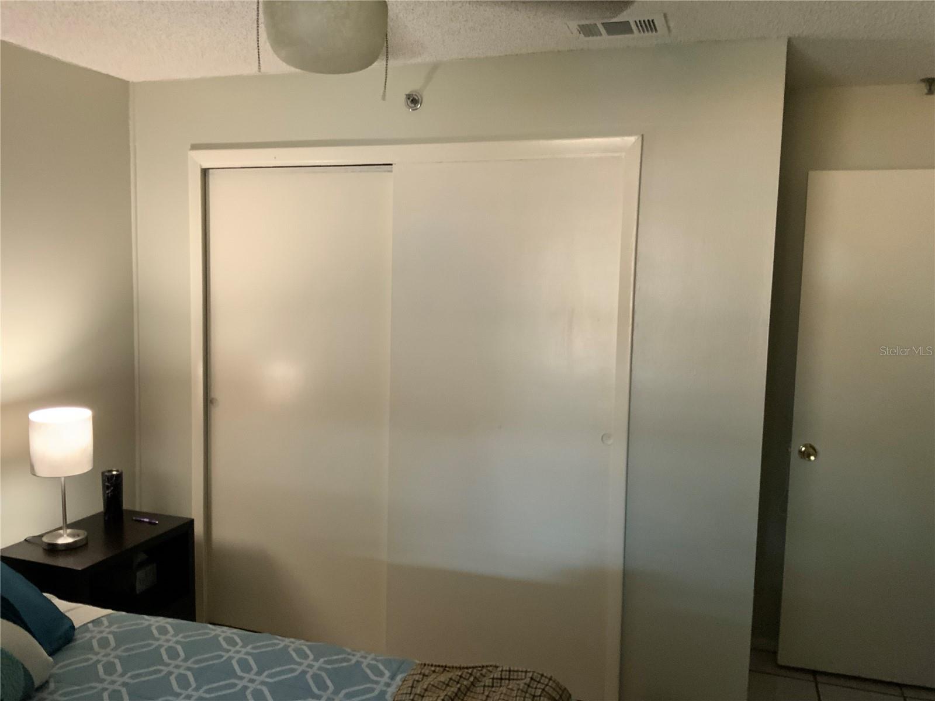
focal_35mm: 29
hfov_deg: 61.7
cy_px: 350
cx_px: 468
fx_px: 783
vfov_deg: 48.2
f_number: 1.8
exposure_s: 1/50
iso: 250
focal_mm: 3
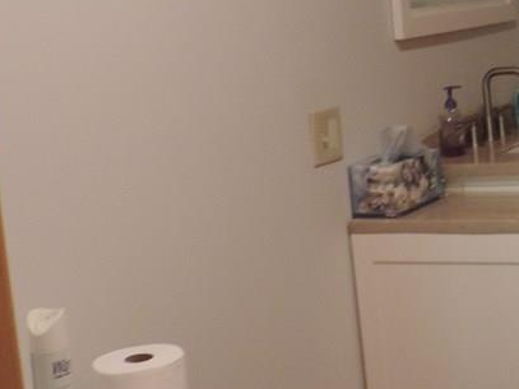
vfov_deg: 17.7
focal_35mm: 83
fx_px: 1244
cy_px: 114
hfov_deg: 22.0
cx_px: 601
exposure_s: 1/13
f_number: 3.2
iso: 640
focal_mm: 5.8
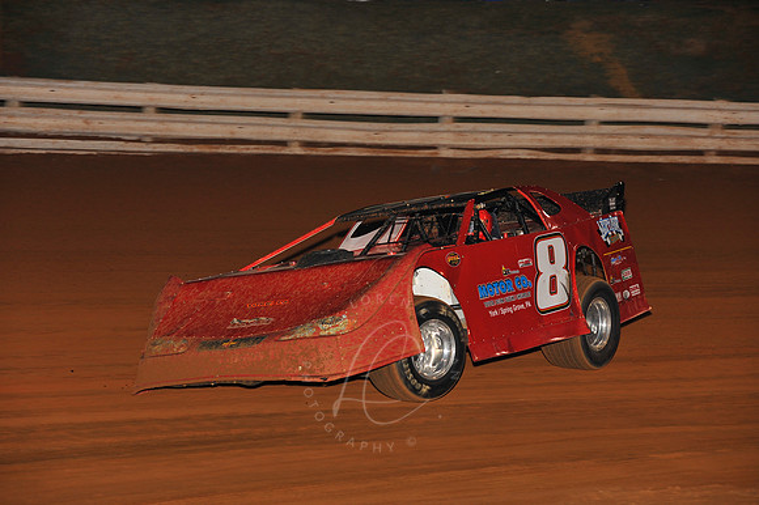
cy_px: 252
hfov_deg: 16.4
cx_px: 380
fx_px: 2634
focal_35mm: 125
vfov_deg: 11.0
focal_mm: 125
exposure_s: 1/250
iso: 500
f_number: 5.6
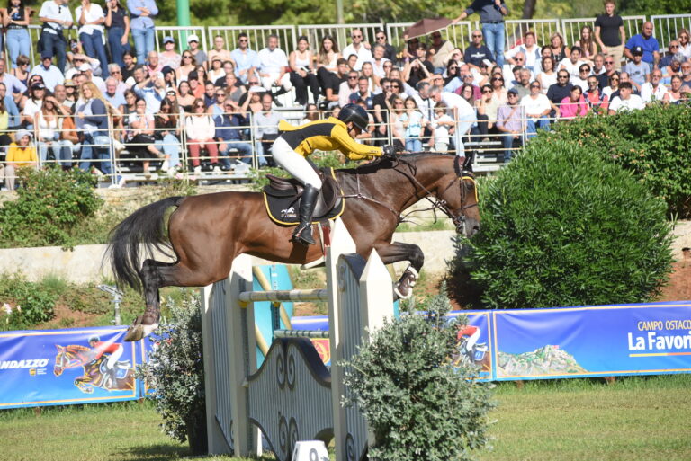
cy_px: 230
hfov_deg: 10.3
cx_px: 346
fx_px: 3841
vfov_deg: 6.9
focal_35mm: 200
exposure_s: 1/2500
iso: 500
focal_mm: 200
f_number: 6.3
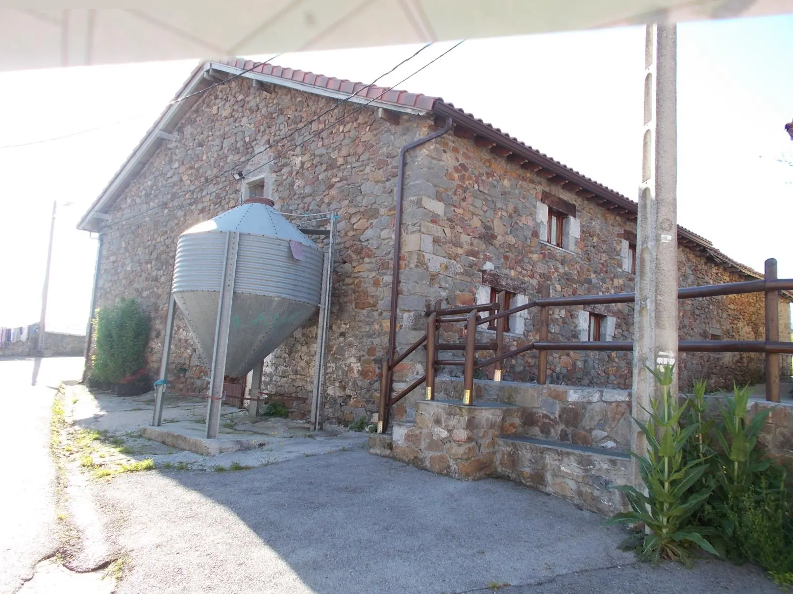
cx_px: 391
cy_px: 303
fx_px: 618
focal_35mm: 27
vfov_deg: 51.3
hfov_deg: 65.3
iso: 80
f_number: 3.2
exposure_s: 1/200
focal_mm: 4.6
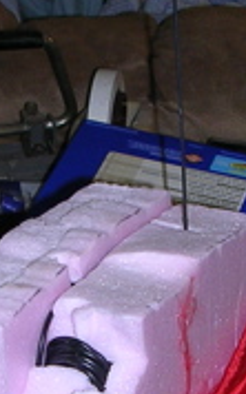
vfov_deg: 14.3
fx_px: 1558
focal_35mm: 145
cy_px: 356
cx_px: 35
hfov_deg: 9.0
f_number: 2.8
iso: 50
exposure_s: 1/60.1
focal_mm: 5.8
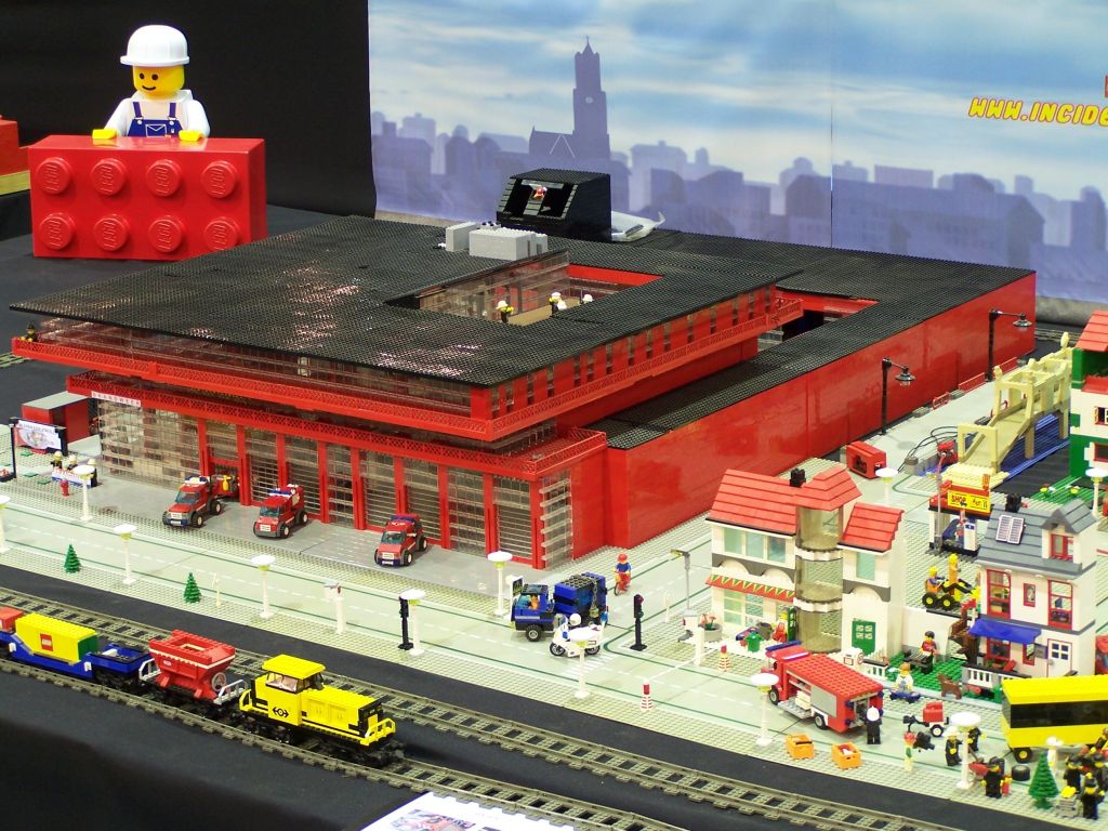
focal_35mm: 75
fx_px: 2401
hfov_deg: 26.0
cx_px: 554
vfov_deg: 19.6
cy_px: 416
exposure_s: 1/2
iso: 80
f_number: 3.2
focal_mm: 12.4
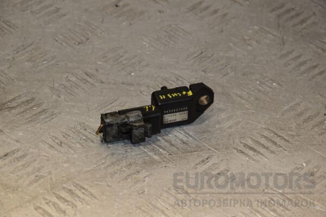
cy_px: 108
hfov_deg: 13.0
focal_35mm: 158
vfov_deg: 8.7
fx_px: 1426
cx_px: 163
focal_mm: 105
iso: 800
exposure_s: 1/200
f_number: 8
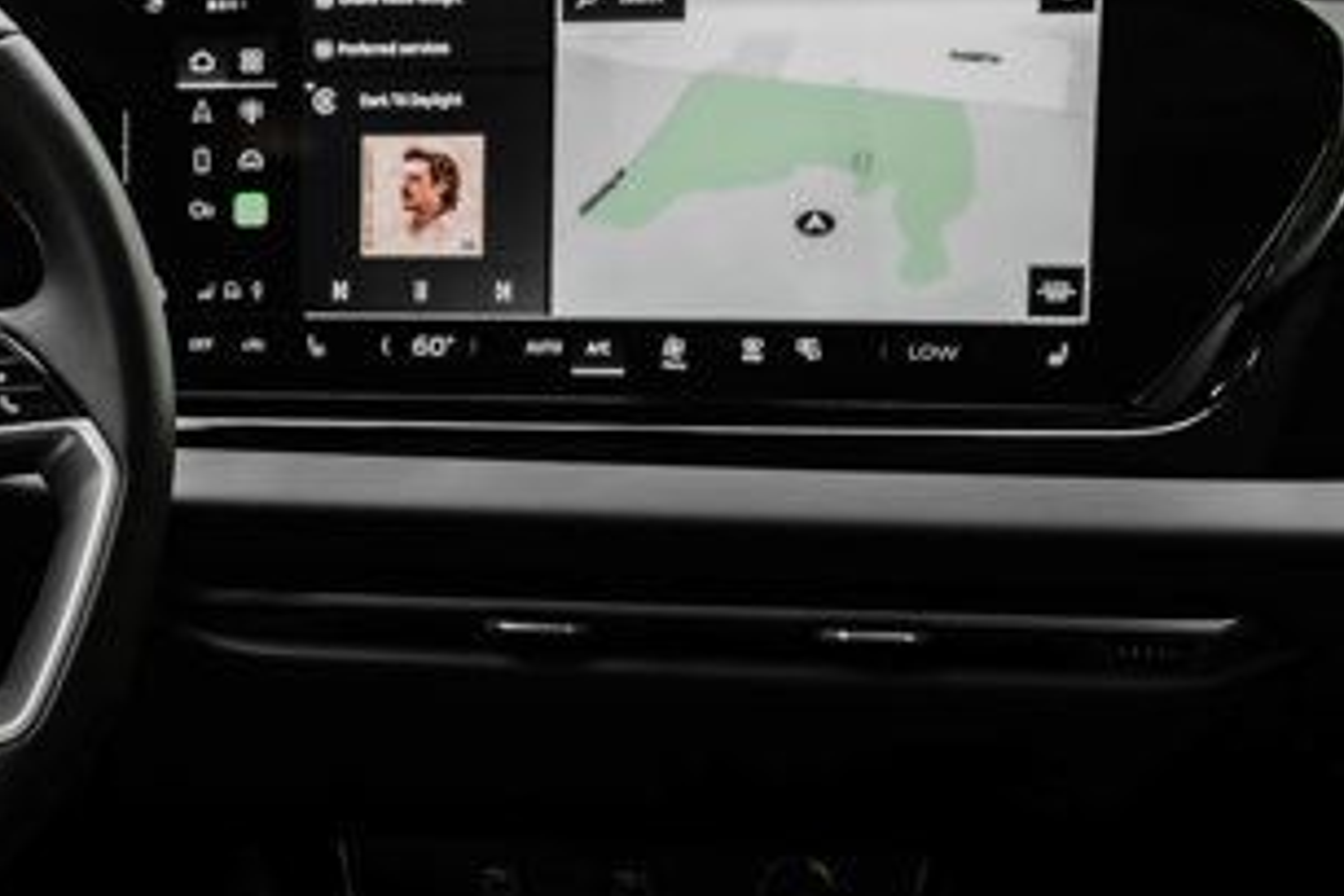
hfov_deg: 25.0
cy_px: 434
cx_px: -95
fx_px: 2837
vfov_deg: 17.9
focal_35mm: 76
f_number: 4
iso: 640
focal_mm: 32
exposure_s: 1/200
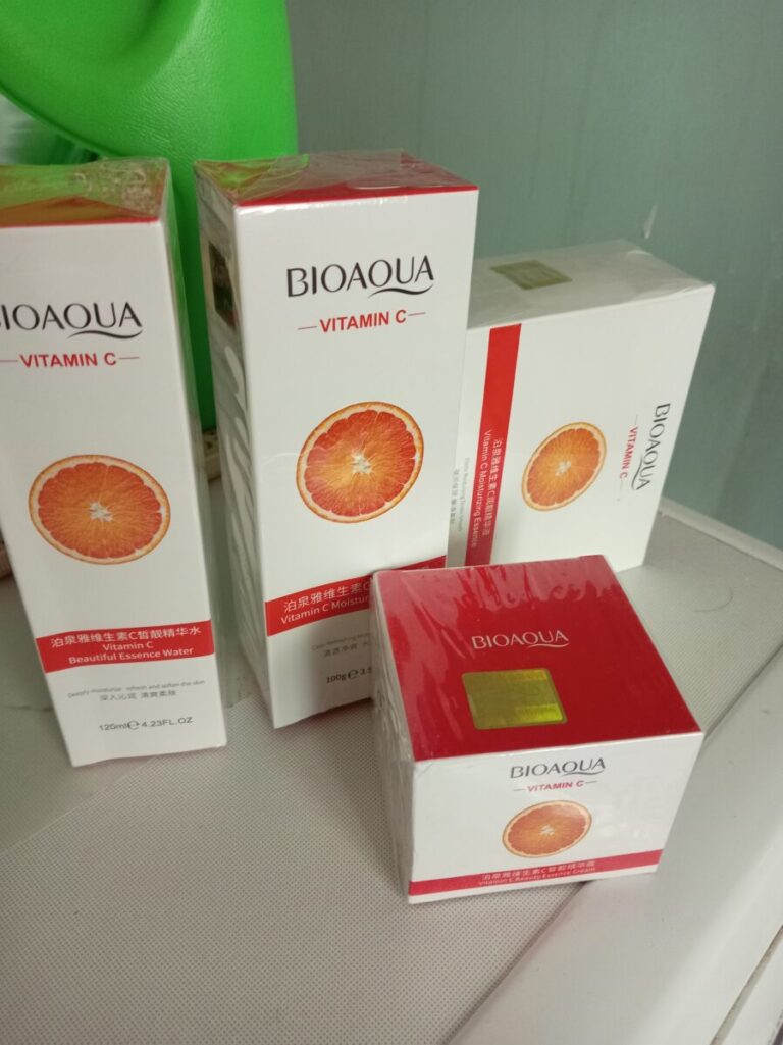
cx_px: 392
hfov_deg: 51.3
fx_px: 815
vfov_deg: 65.3
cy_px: 522
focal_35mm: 27
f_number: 1.8
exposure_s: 1/16.7
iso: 1736
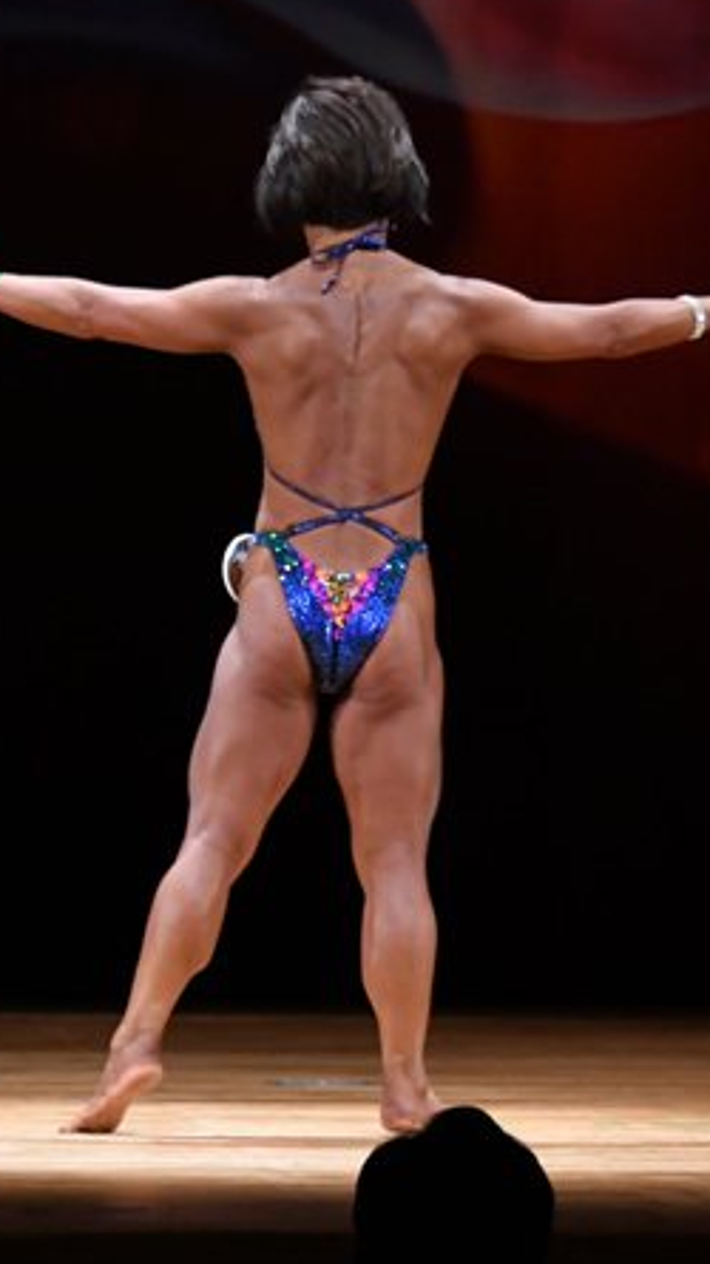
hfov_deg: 2.8
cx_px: 240
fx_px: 14673
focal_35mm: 438
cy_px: 693
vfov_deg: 4.9
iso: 3200
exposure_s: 1/400
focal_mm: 160
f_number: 5.6
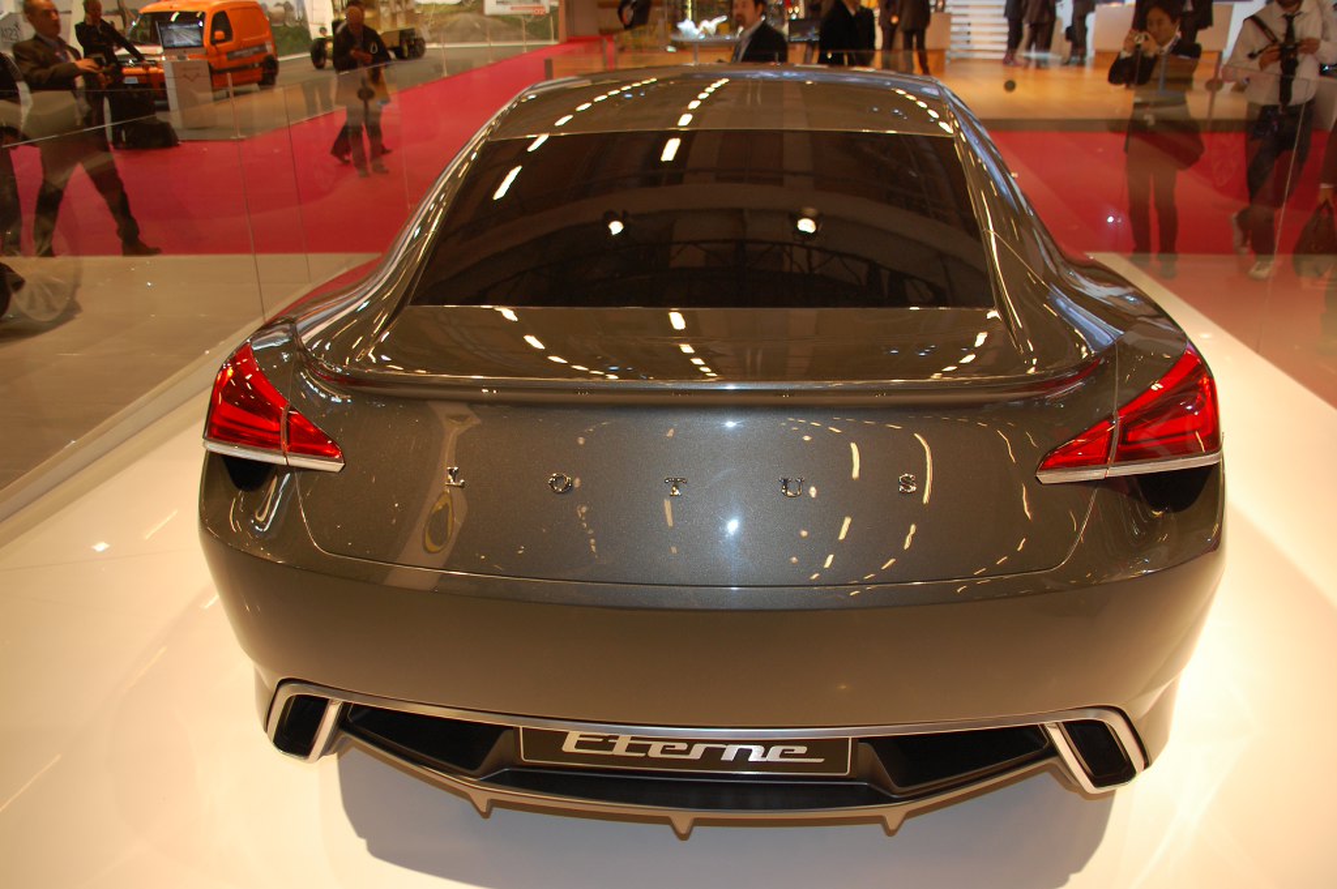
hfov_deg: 57.3
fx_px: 1225
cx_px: 668
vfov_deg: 39.9
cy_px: 444
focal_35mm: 33
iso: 400
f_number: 4
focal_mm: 22
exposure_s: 1/60
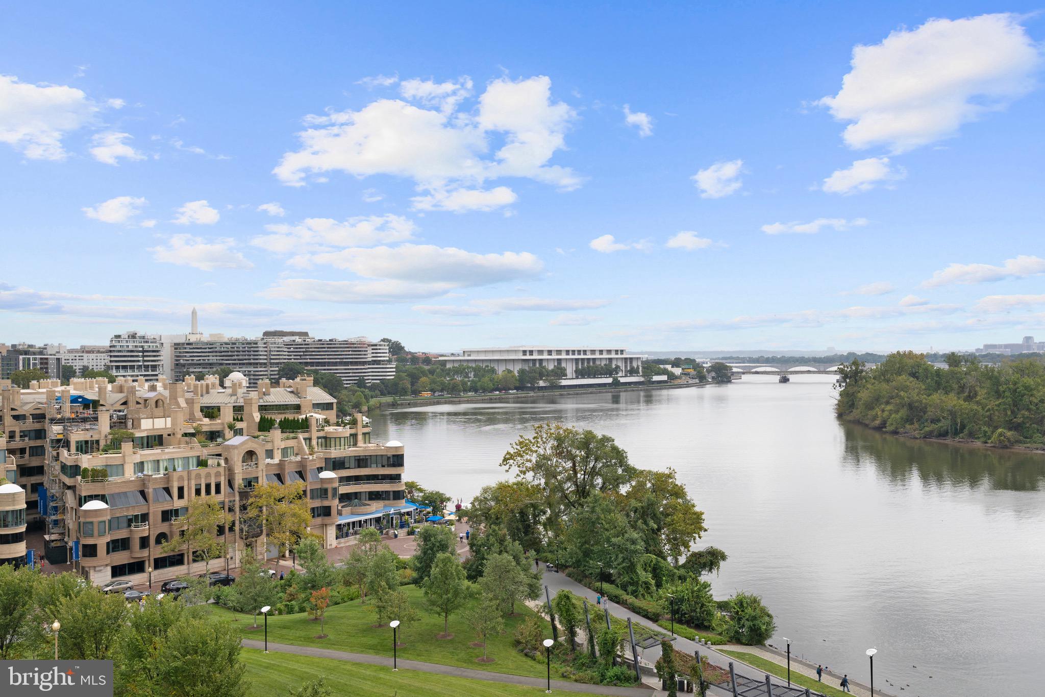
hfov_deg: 57.2
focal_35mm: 33
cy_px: 348
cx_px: 522
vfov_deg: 40.0
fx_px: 958
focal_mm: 33
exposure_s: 1/400
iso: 100
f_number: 8
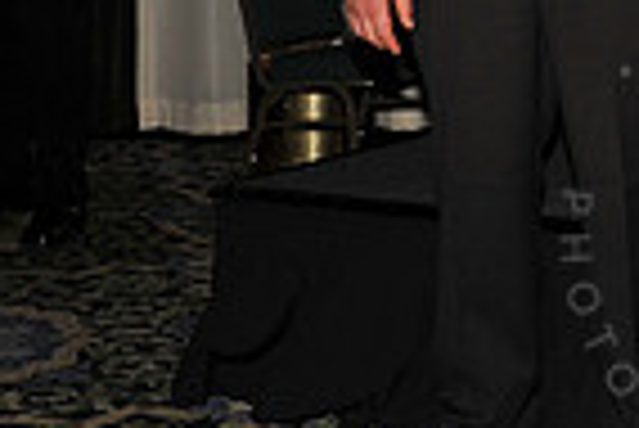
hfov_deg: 16.9
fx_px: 2026
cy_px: -185
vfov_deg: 11.6
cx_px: 828
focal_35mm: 114
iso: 250
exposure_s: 1/250
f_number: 8
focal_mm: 28
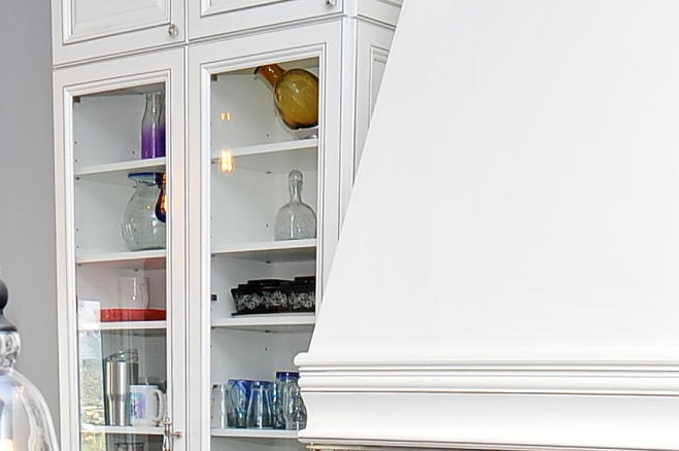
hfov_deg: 24.8
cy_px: 887
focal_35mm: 82
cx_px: 328
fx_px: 1545
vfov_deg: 14.1
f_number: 6.3
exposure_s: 1/60
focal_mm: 18
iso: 640
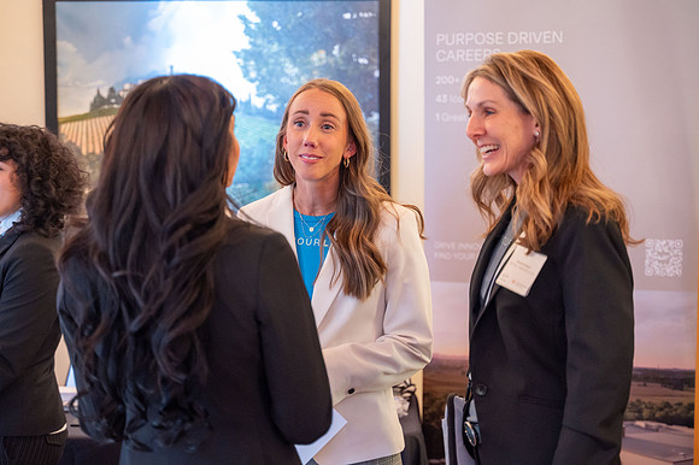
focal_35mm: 74
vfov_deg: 18.5
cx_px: 336
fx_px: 1427
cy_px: 233
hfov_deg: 27.5
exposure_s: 1/40
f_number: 2.8
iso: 2000
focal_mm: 69
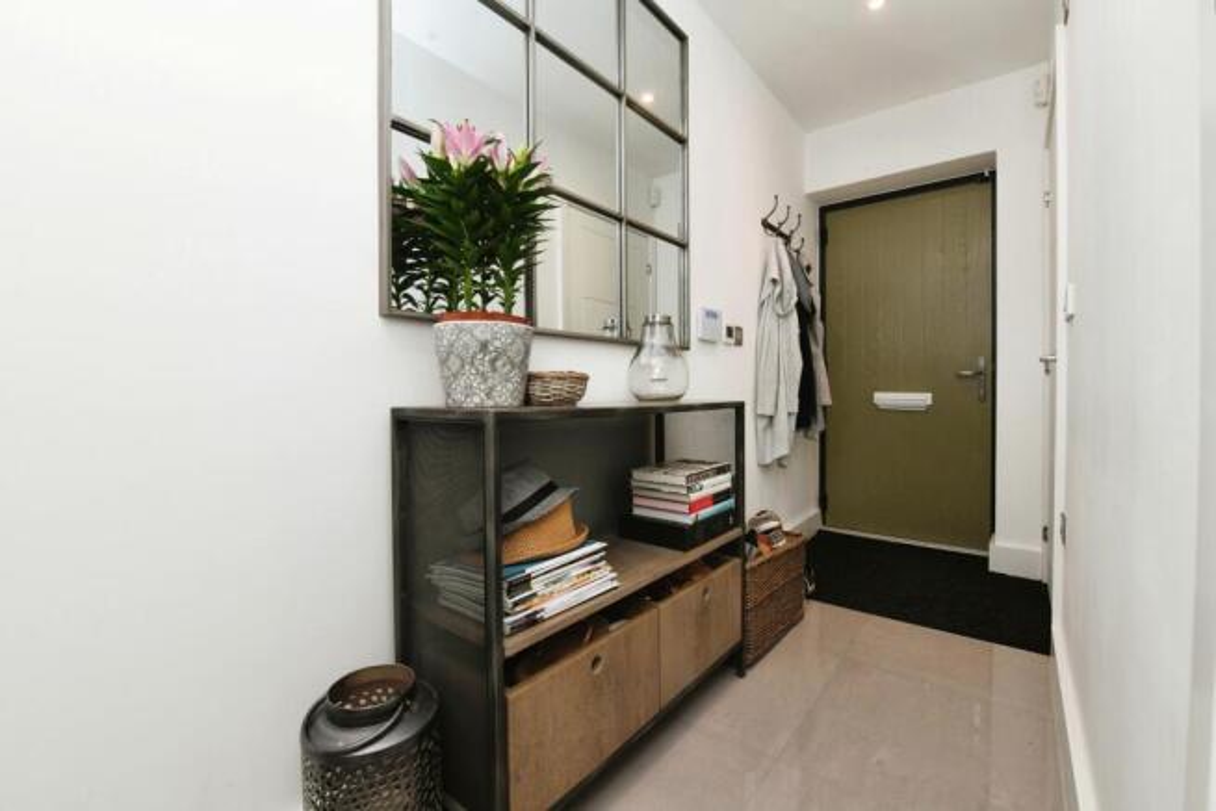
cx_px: 608
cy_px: 406
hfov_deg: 100.4
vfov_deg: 77.4
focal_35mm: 15
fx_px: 507
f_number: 10
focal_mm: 15
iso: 640
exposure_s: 1/60
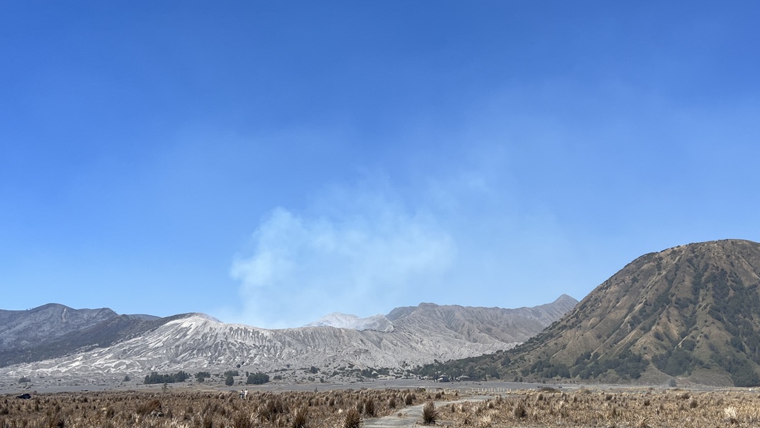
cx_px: 409
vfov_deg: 29.0
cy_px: 227
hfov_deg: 49.3
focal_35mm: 41
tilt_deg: +11.1
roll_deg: +0.4
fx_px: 826
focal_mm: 5.7
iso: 50
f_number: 1.5
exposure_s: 1/5076
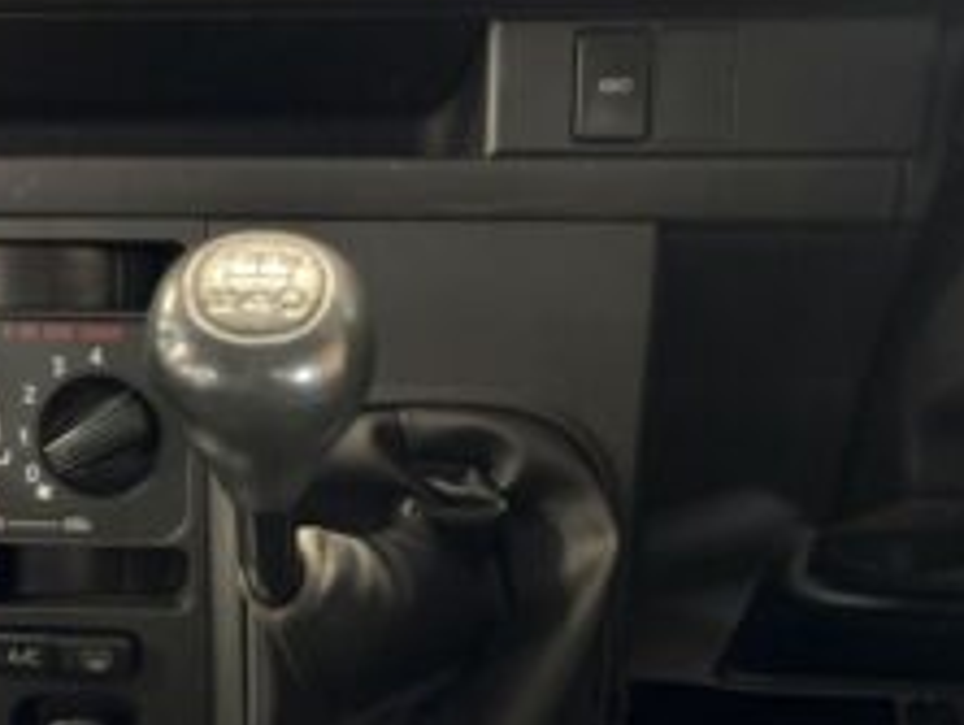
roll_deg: +1.7
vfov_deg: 34.8
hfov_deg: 44.7
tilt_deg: -28.0
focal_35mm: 41
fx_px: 1143
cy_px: 497
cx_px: 282
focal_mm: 5.96
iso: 1000
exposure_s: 1/17
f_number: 1.6
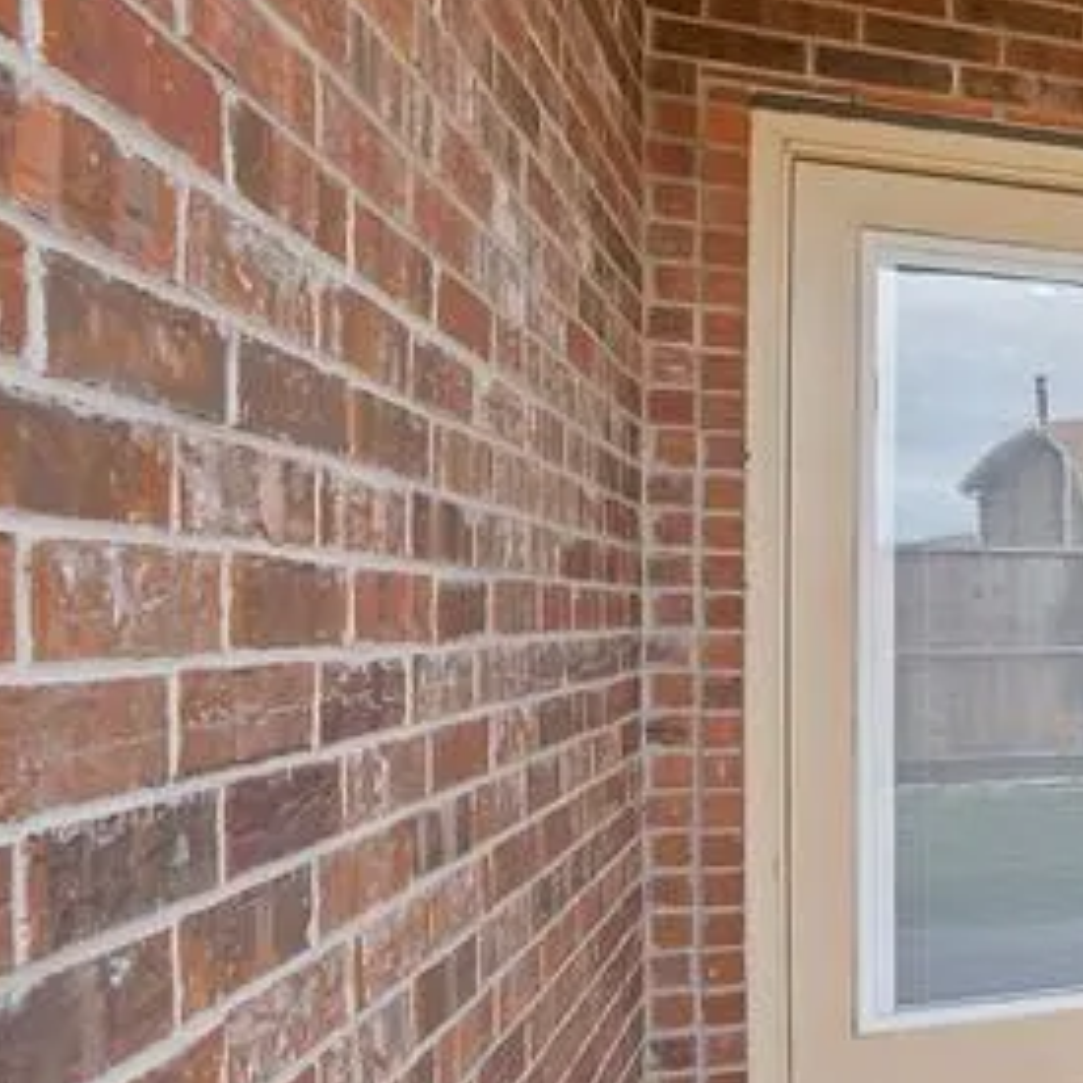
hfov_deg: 27.3
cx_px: 1686
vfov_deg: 43.6
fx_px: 1345
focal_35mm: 38
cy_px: 652
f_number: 9
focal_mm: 12
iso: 640
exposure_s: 1/25
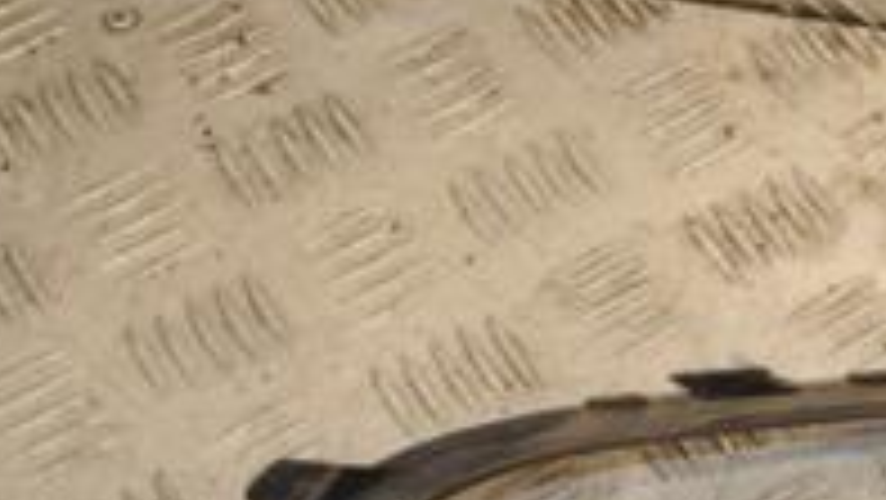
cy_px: 495
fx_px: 2703
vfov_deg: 10.5
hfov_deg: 17.5
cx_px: 1133
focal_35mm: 115
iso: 800
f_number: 7.1
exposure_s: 1/200
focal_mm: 24
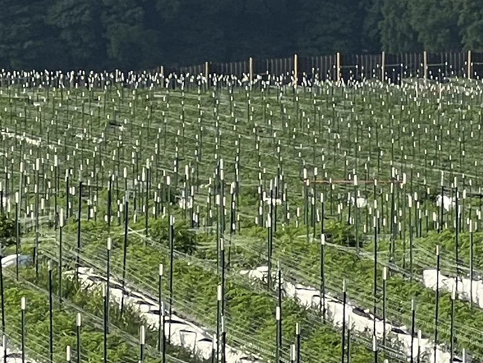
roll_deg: -0.4
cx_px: 993
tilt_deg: -0.3
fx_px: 5722
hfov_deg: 4.8
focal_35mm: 410
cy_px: 65
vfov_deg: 3.6
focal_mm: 9
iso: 32
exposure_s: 1/504
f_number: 2.8
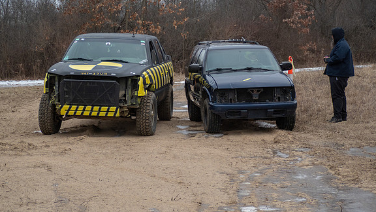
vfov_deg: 13.6
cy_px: 89
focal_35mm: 89
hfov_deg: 23.9
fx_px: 887
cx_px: 189
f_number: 4
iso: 640
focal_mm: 40
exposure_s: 1/2000
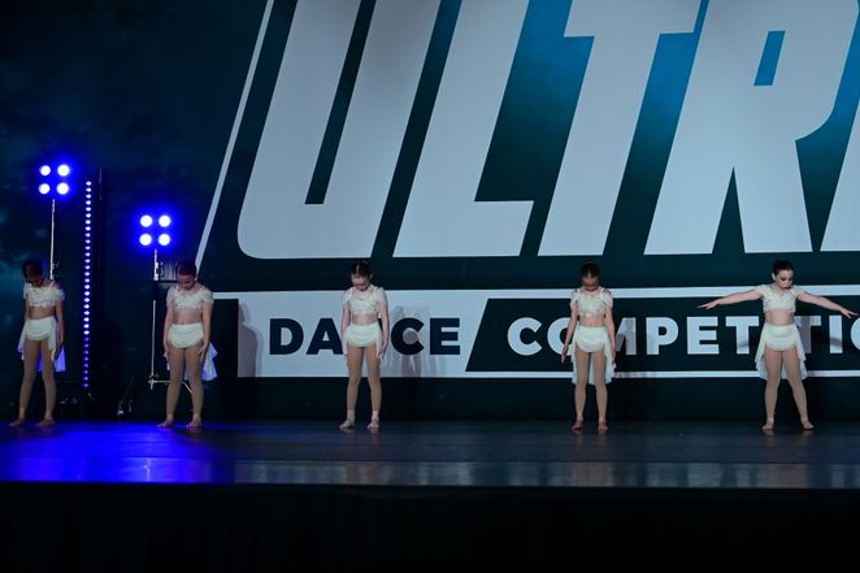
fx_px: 1552
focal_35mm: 65
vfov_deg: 20.9
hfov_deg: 30.6
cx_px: 601
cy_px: 203
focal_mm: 42
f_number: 3.5
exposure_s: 1/1000
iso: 2500
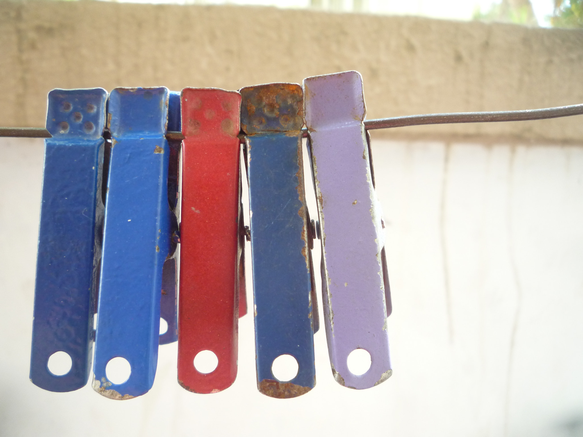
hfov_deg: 60.0
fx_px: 505
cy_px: 218
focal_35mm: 30
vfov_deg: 46.8
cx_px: 292
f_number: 3.3
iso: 200
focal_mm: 5.2
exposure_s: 1/30
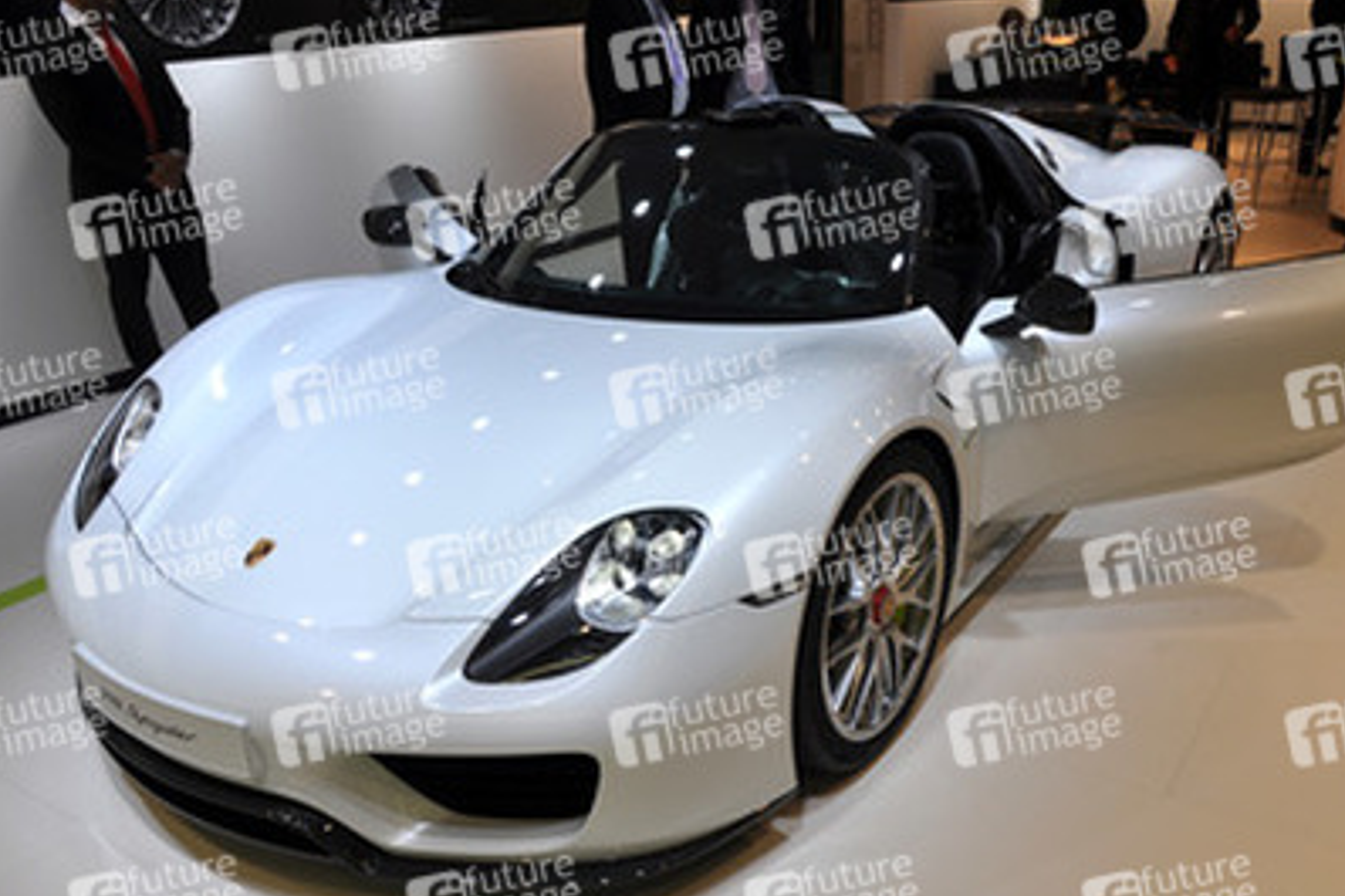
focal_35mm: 34
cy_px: 473
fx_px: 1270
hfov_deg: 55.7
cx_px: 742
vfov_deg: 38.8
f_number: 6.3
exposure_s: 1/160
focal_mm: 20
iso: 200
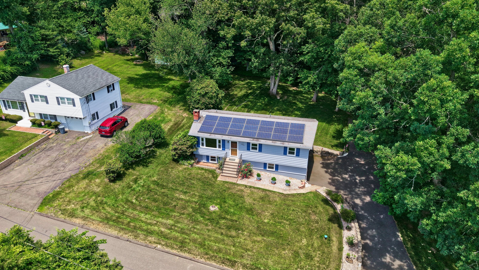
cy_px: 141
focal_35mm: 27
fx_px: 343
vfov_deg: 42.9
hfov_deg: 69.9
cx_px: 236
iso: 110
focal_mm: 8.7
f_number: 1.8
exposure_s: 1/800
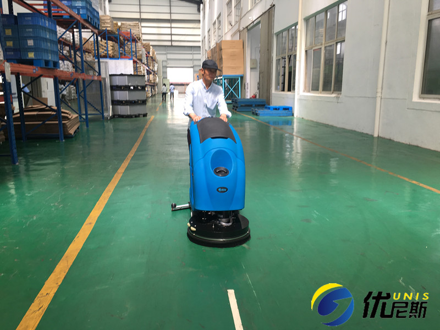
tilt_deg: -12.6
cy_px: 165
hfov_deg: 61.7
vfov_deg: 48.2
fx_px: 369
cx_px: 220
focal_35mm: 29
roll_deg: +0.4
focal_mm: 4.15
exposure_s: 1/105
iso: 25
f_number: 2.2
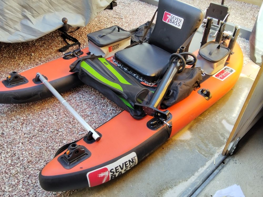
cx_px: 132
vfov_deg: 53.1
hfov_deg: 67.3
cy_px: 98
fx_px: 198
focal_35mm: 26
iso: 50
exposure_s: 1/147
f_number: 2
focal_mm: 2.78
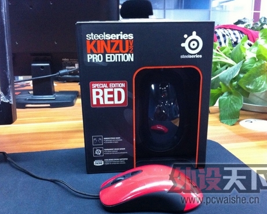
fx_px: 292
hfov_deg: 49.1
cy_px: 108
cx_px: 136
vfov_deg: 40.1
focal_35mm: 37
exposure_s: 1/15
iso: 500
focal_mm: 3.85
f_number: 2.8
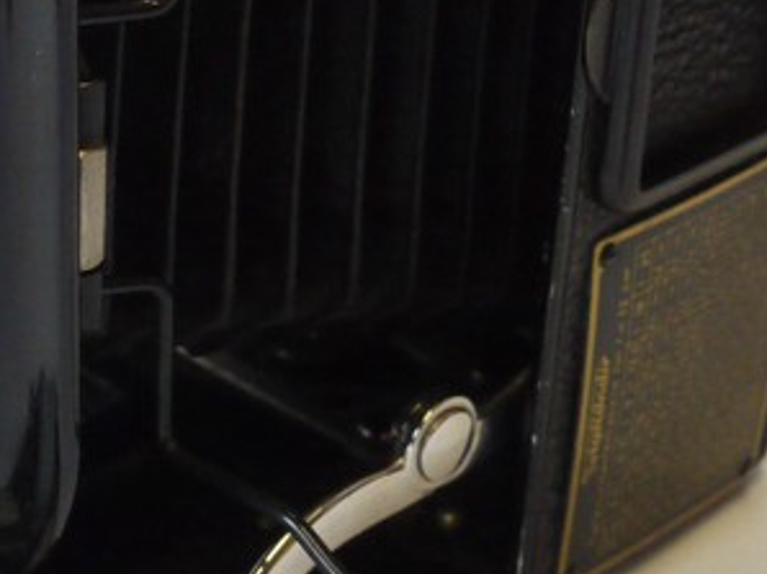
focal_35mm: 137
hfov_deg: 14.2
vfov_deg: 10.8
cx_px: -26
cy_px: 180
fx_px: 3033
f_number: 7.1
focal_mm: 17
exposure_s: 1/100
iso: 800
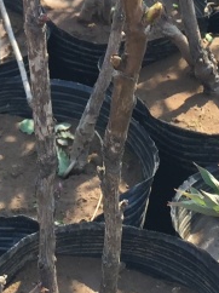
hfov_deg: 11.5
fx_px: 1082
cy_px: -118
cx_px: 44
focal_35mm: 128
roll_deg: -2.4
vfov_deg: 14.6
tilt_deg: -27.1
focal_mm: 4.15
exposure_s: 1/534
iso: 32
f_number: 2.2
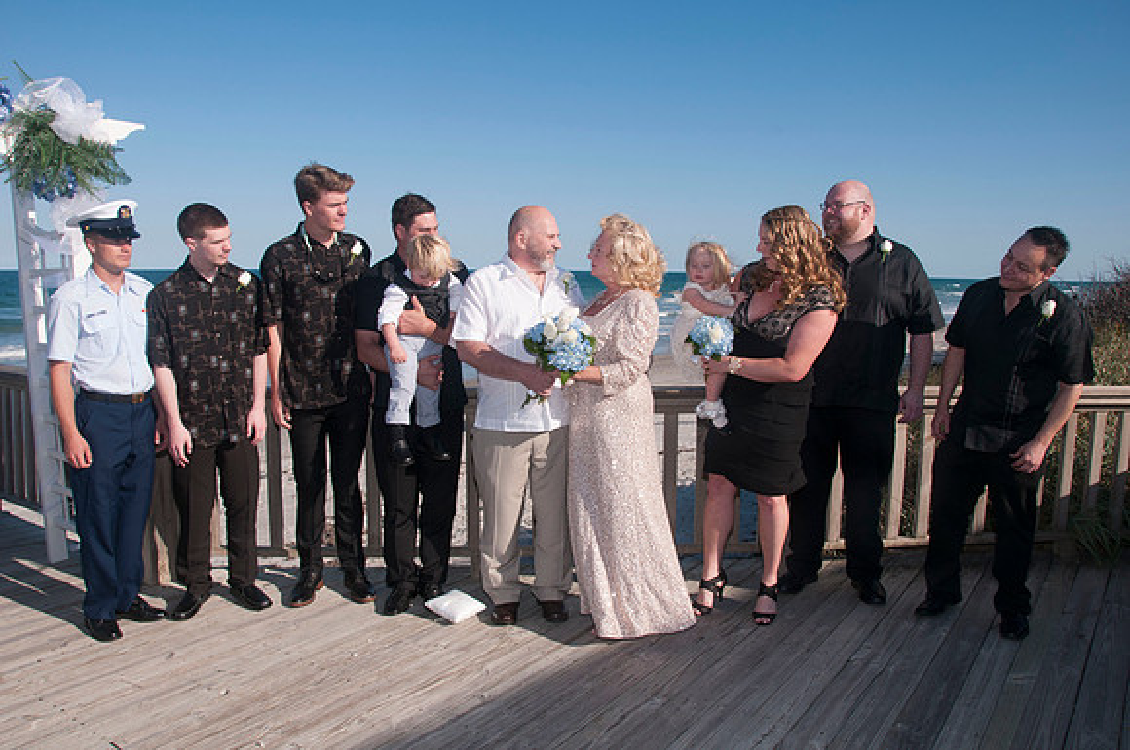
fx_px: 846
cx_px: 565
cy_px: 375
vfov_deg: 47.8
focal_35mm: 27
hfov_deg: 67.5
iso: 100
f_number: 11
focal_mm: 18
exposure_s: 1/250
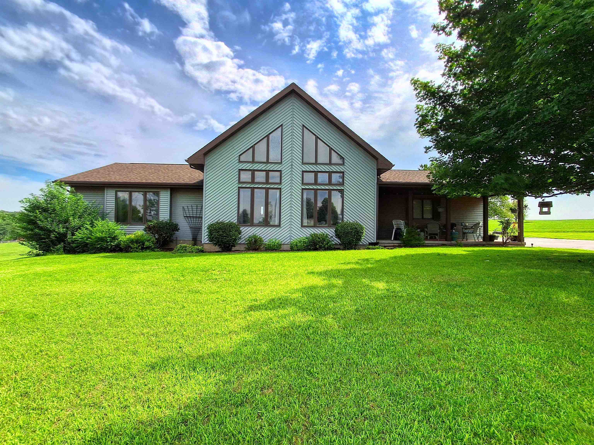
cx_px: 297
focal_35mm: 16
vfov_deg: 78.1
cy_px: 222
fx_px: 275
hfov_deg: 94.5
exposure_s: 1/1650
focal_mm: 1.5
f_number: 2.2
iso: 50
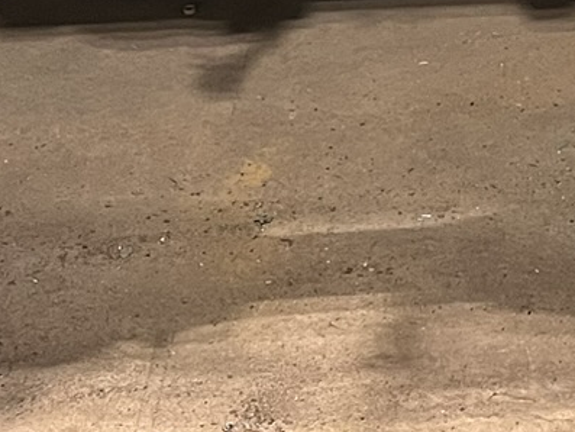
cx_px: 828
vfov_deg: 10.4
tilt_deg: -26.1
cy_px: -344
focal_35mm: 134
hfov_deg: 13.9
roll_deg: -3.7
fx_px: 2227
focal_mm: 5.1
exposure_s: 1/60
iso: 320
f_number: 1.6
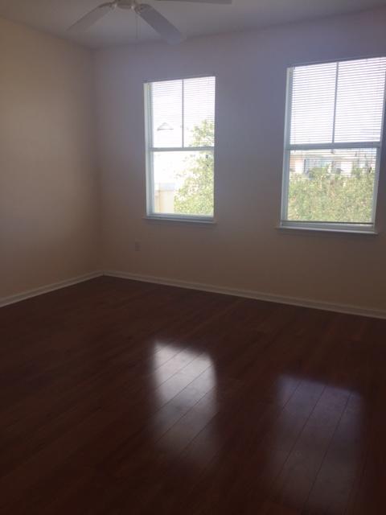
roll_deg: +0.4
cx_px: 193
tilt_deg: -12.9
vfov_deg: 61.7
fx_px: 431
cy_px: 258
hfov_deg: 48.2
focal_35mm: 29
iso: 32
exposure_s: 1/253
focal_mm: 4.15
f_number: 2.2
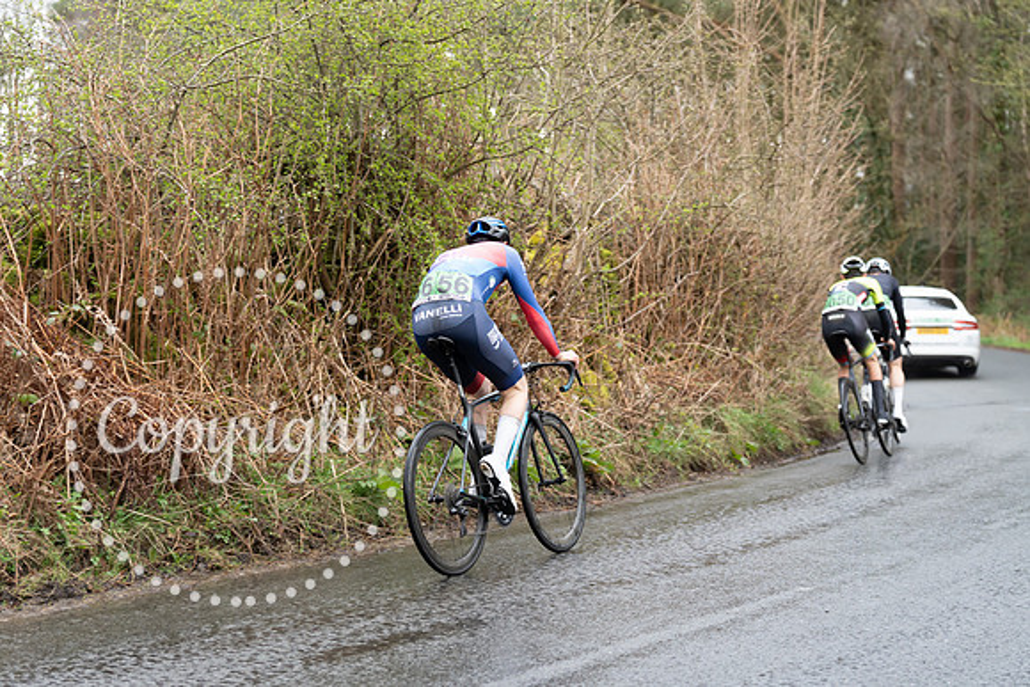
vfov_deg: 19.5
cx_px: 515
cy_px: 344
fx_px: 2003
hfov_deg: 28.8
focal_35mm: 70
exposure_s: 1/1000
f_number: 3.5
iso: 1250
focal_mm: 70
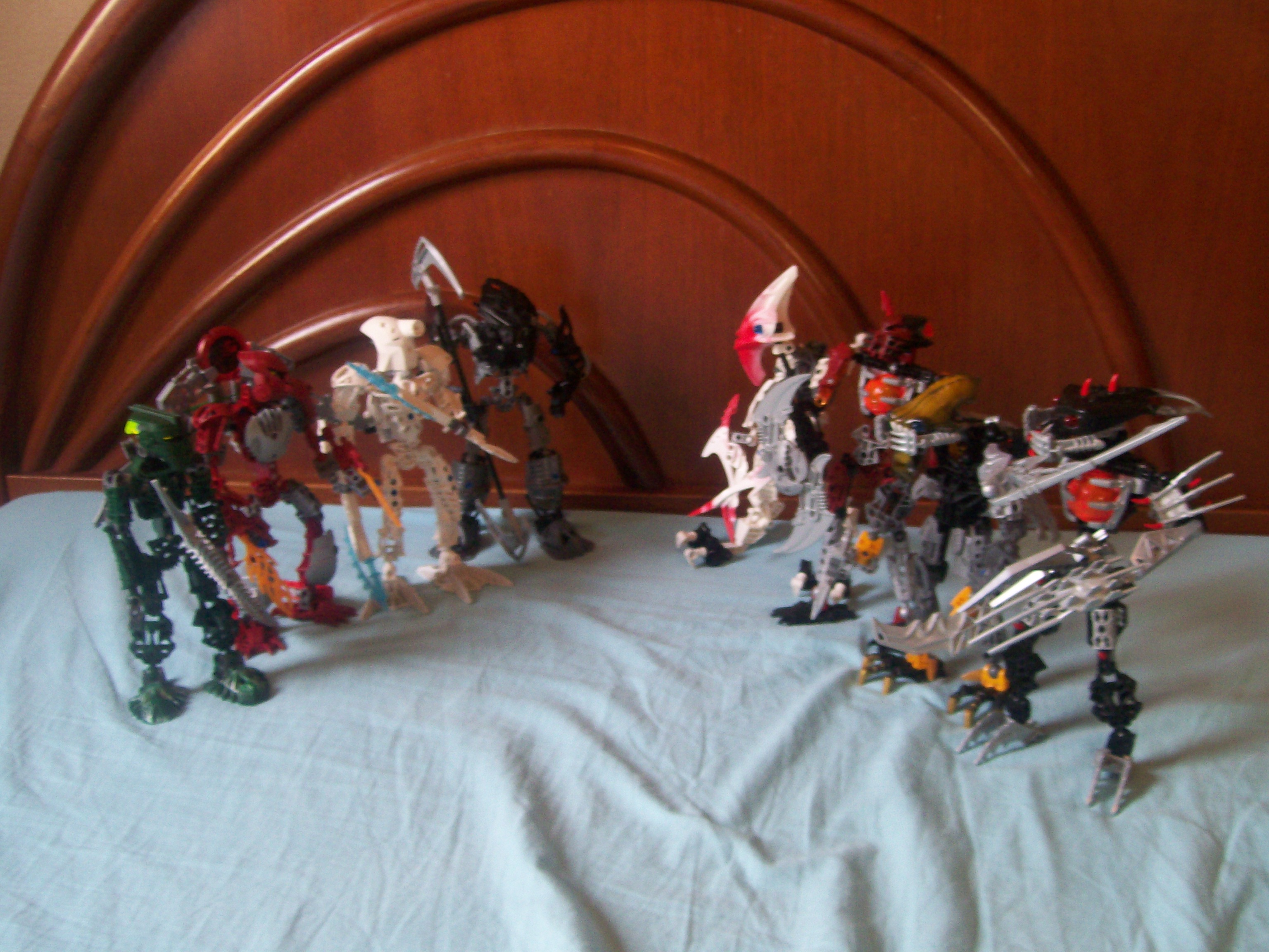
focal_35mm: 36
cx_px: 634
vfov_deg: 39.7
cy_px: 476
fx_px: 1320
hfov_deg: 51.4
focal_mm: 6
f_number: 2.7
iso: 118
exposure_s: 1/32
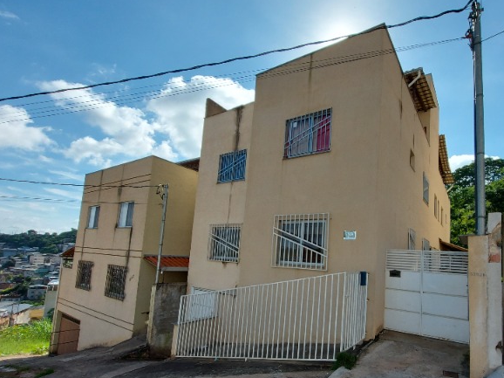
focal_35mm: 18
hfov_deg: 86.6
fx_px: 262
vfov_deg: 70.9
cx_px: 305
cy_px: 223
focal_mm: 1.74
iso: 50
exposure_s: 1/1280
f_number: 2.2
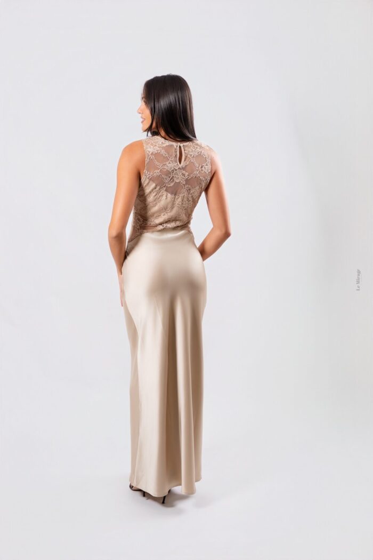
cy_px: 280
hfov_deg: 29.2
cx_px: 186
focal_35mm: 46
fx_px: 715
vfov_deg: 42.7
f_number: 2.8
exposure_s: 1/320
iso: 160
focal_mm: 31
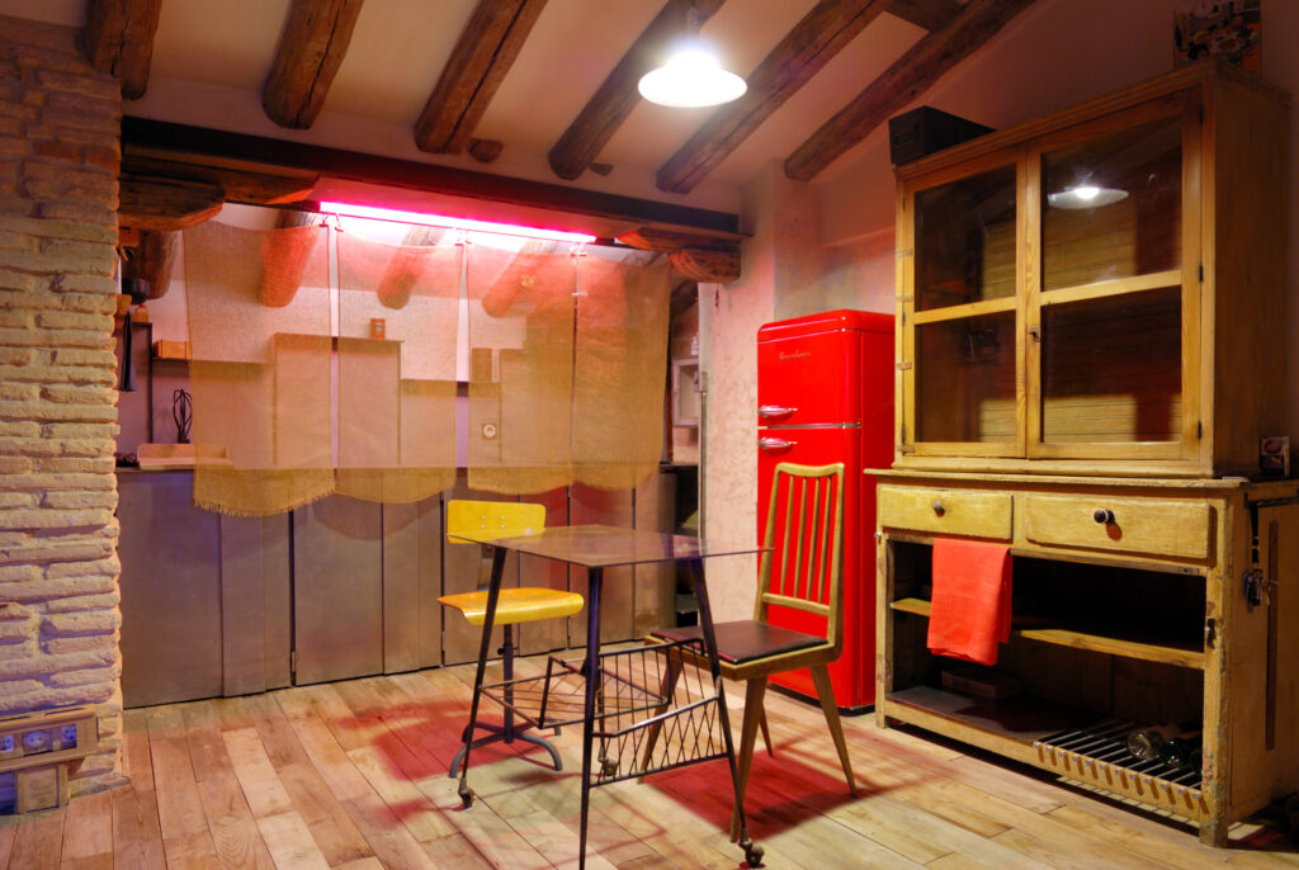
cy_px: 435
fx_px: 759
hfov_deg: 81.1
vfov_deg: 59.7
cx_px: 650
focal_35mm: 21
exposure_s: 1
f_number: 8
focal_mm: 14
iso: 100
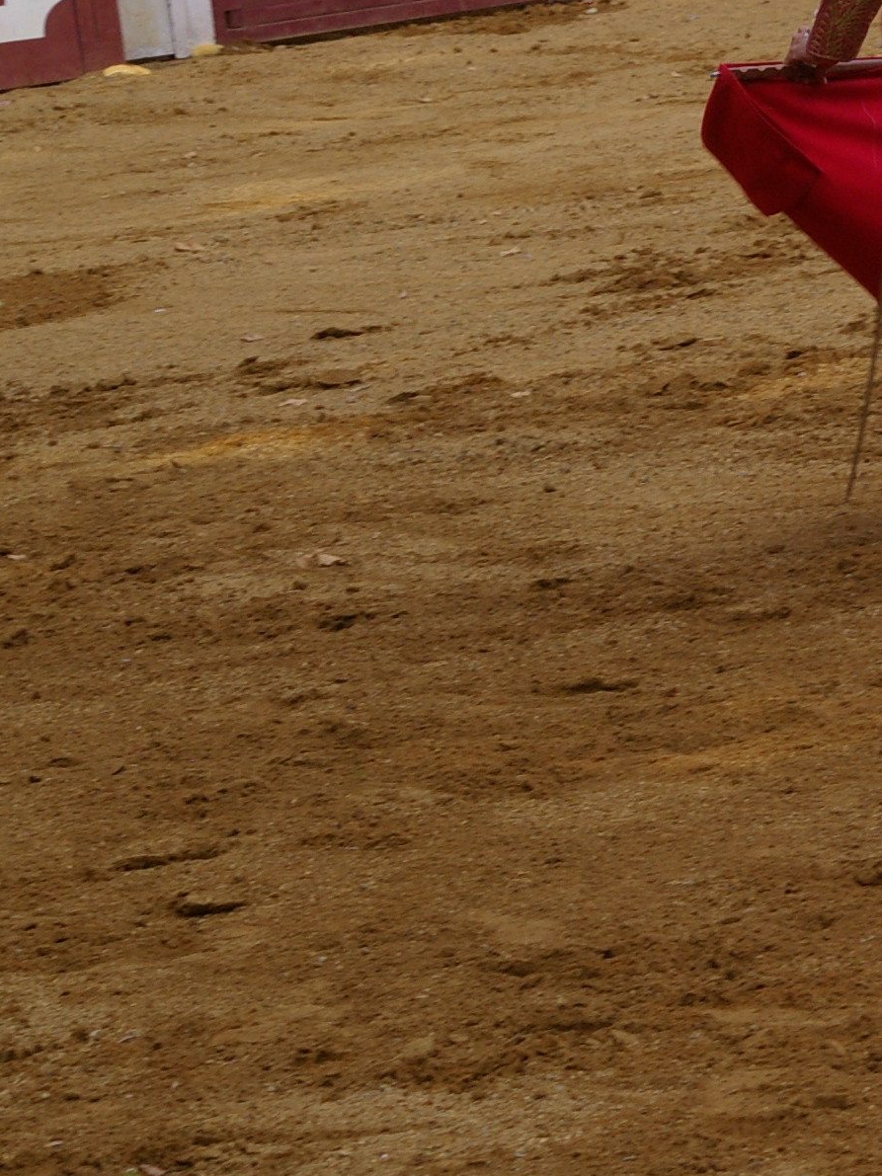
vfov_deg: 5.4
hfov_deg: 4.1
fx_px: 12368
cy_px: 448
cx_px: 1449
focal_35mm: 364
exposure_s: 1/125
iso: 400
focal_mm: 100
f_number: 11
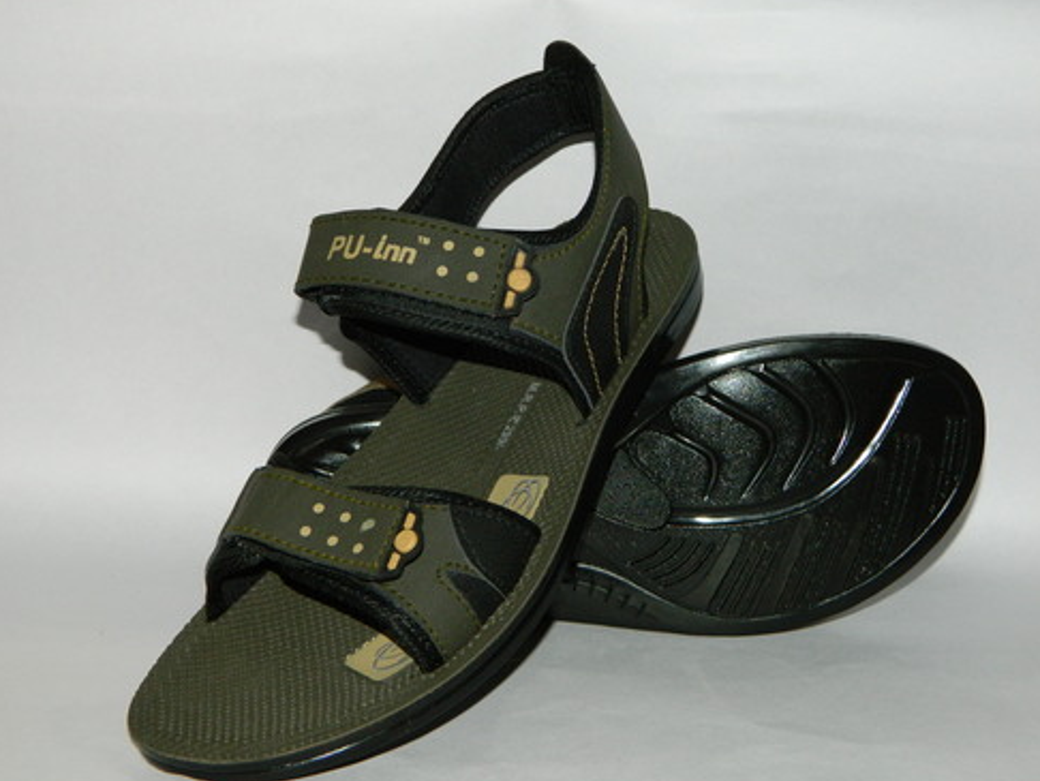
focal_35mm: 72
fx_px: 2164
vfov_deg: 20.5
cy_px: 393
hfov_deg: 27.0
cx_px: 522
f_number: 4
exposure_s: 1/50
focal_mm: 12.6
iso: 200
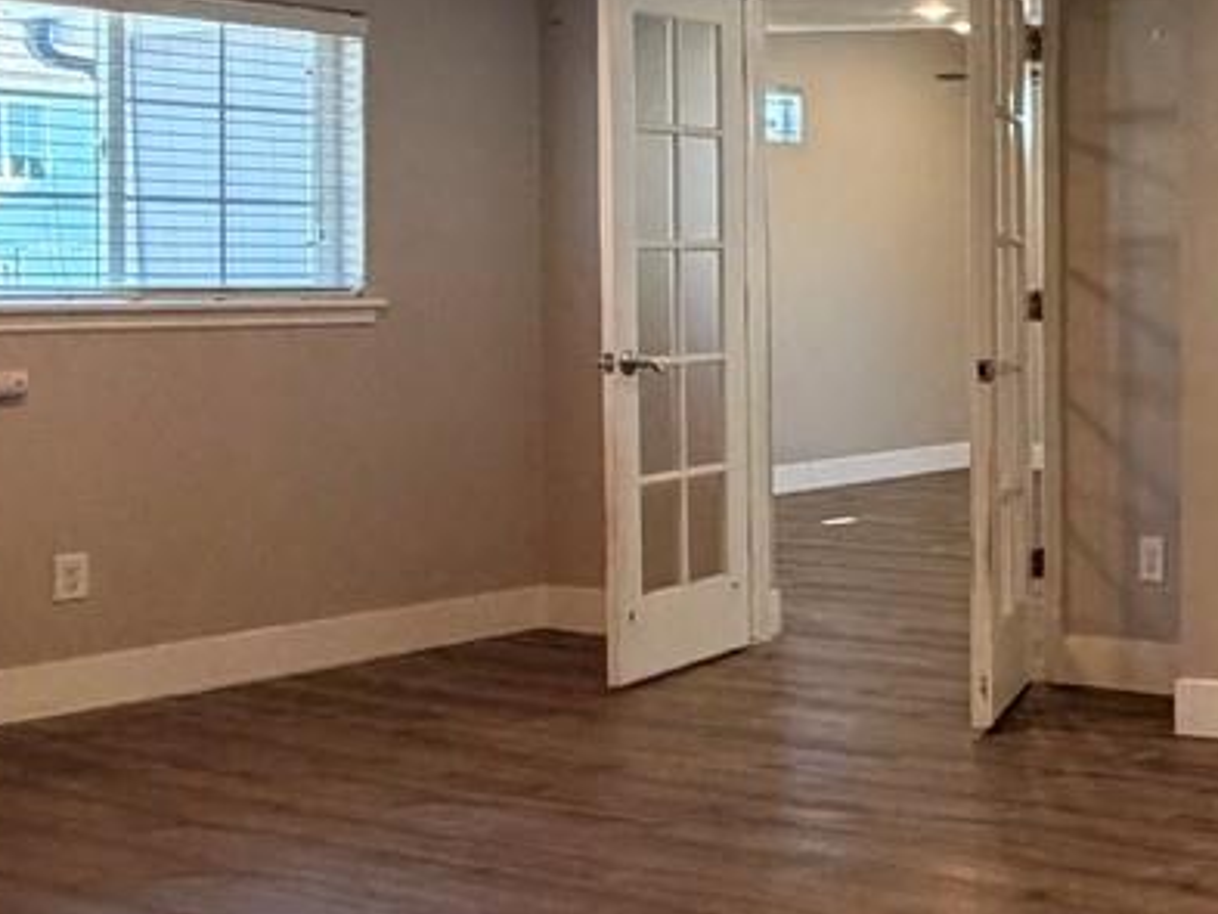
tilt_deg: -0.4
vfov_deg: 25.5
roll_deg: +0.3
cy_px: 297
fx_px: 2006
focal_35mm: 57
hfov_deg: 26.9
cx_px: 1689
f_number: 2.2
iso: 320
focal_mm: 2.22
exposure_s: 1/120
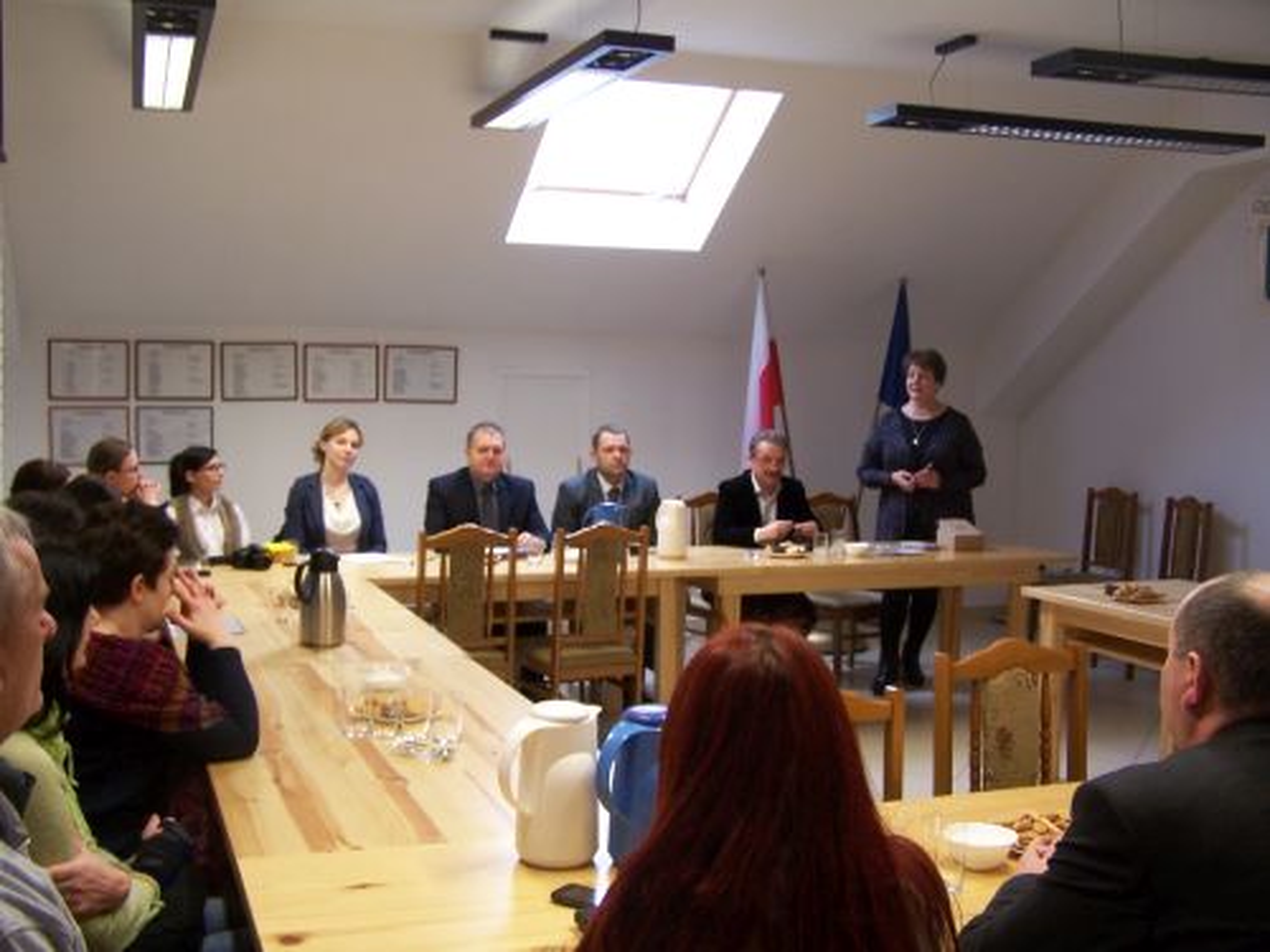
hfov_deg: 49.0
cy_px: 476
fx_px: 1394
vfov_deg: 37.7
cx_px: 635
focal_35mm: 38
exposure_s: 1/30
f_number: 2.8
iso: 100
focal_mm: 6.3
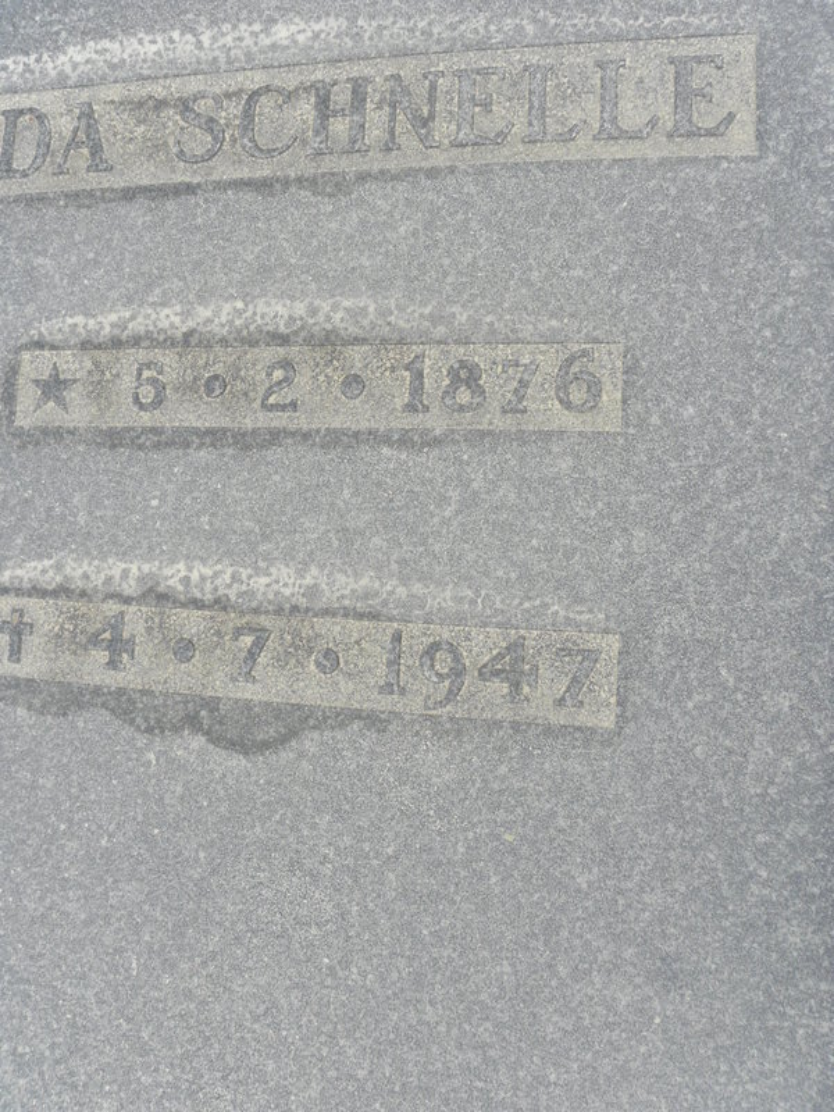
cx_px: 417
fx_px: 867
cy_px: 556
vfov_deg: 65.3
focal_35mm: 27
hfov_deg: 51.4
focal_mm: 4.83
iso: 200
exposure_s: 1/250
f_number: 6.3
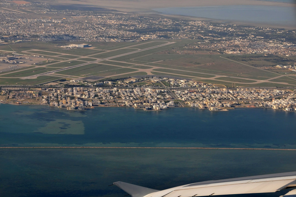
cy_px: 98
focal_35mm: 84
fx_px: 690
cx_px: 148
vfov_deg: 16.2
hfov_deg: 24.2
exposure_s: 1/400
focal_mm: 56
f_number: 8
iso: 200
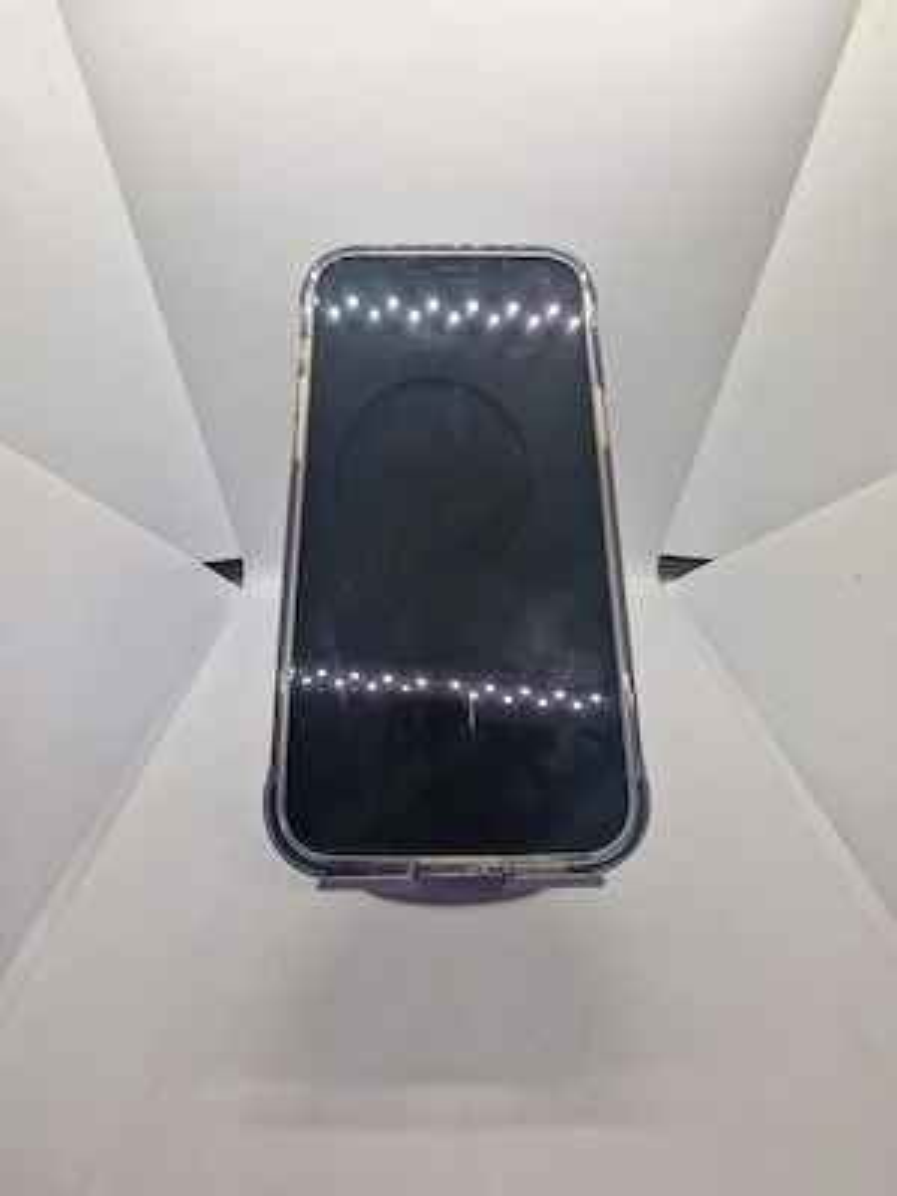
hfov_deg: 89.9
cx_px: 448
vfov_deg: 106.2
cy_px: 598
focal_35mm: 13
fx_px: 449
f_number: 2.2
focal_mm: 2.2
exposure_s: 1/156
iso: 50
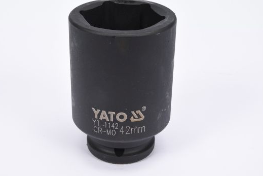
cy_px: 85
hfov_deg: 25.6
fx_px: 578
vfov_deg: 17.3
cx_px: 125
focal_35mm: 79
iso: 250
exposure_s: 1/125
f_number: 16
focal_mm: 50
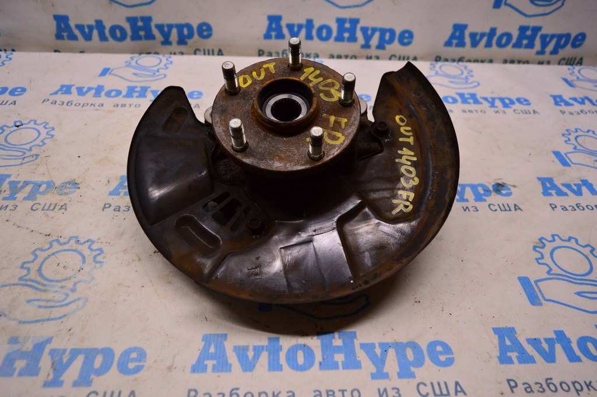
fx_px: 447
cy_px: 198
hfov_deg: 67.4
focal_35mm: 27
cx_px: 298
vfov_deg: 47.9
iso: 1600
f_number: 4
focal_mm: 18
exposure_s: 1/400
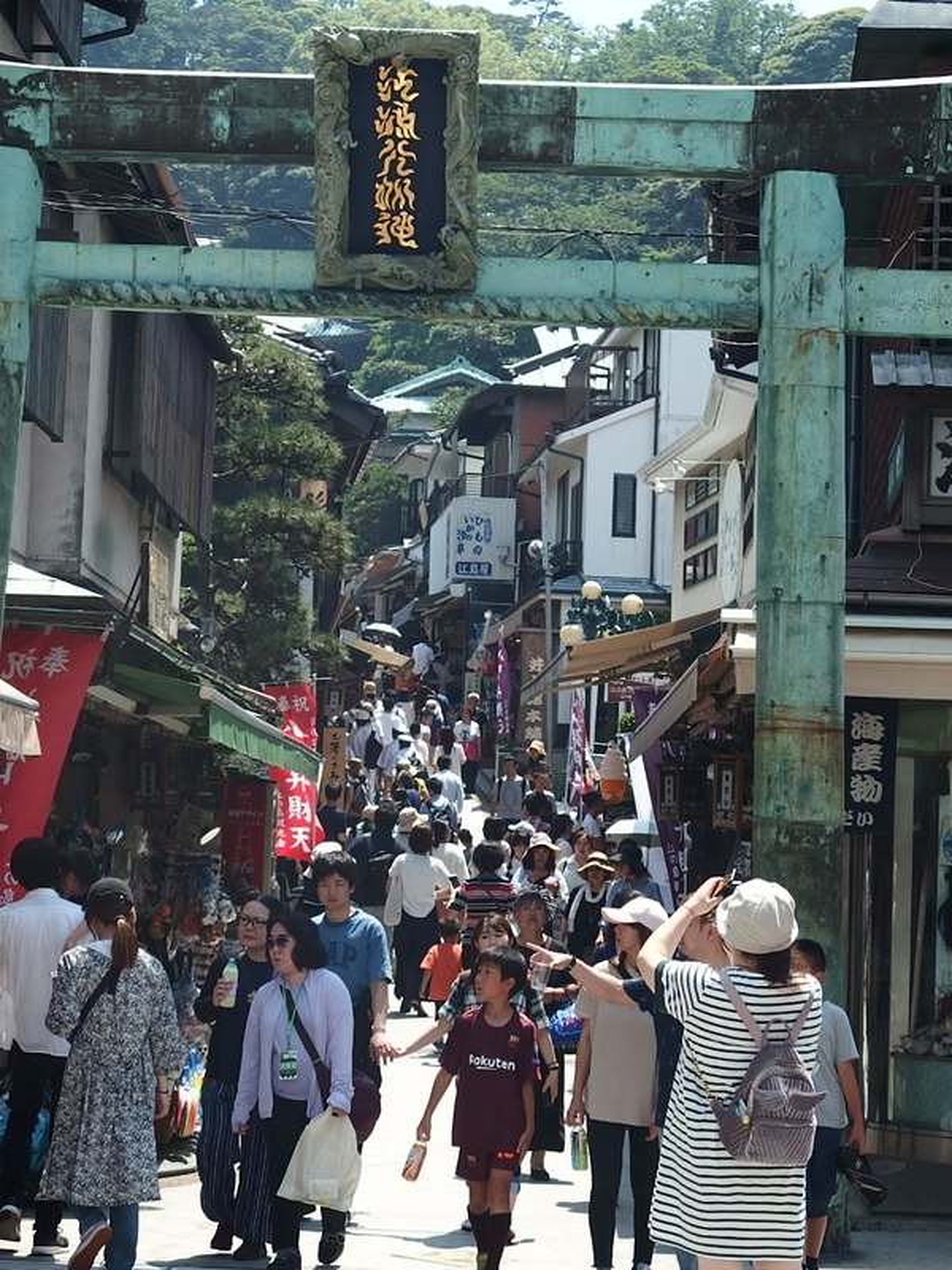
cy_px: 635
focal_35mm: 97
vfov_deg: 20.2
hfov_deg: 15.2
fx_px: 3557
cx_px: 476
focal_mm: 17.3
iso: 100
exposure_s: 1/800
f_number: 4
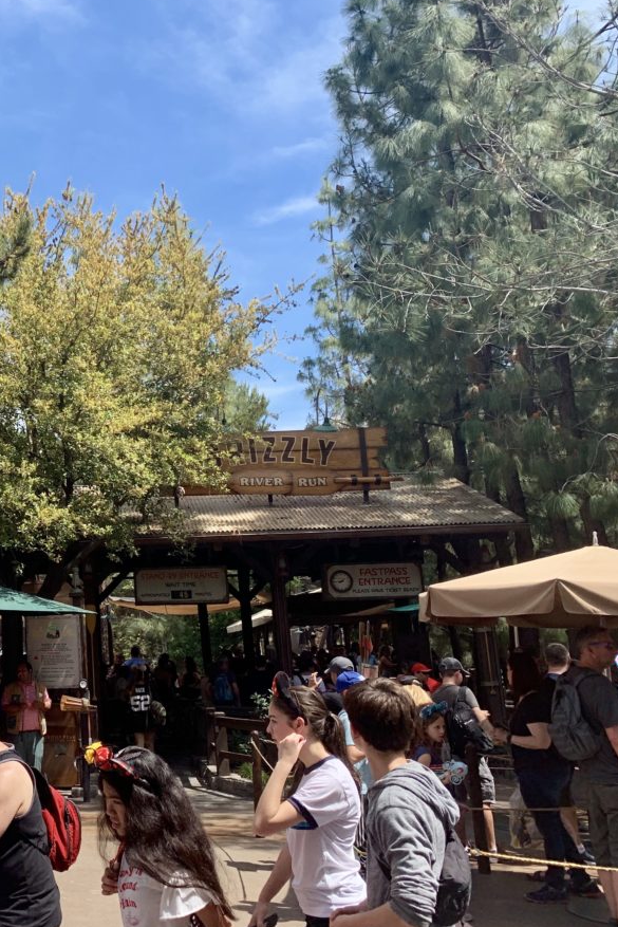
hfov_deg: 33.1
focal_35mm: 37
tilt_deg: +13.2
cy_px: 460
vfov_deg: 51.9
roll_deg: +1.5
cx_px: 7
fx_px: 952
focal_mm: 4.25
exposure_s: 1/1076
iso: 25
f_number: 1.8
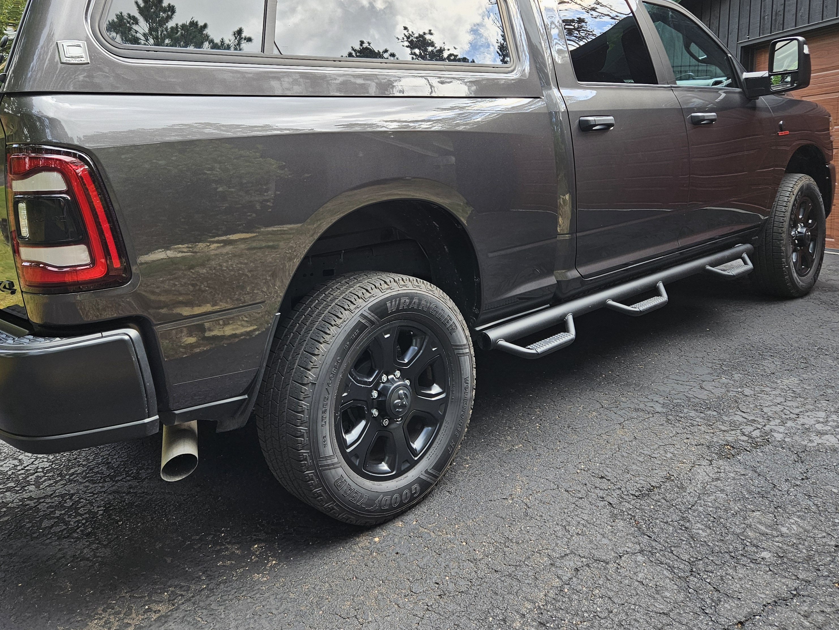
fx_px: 751
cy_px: 209
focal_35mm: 31
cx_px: 403
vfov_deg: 44.8
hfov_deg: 58.3
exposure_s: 1/180
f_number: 1.8
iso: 40
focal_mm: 5.4
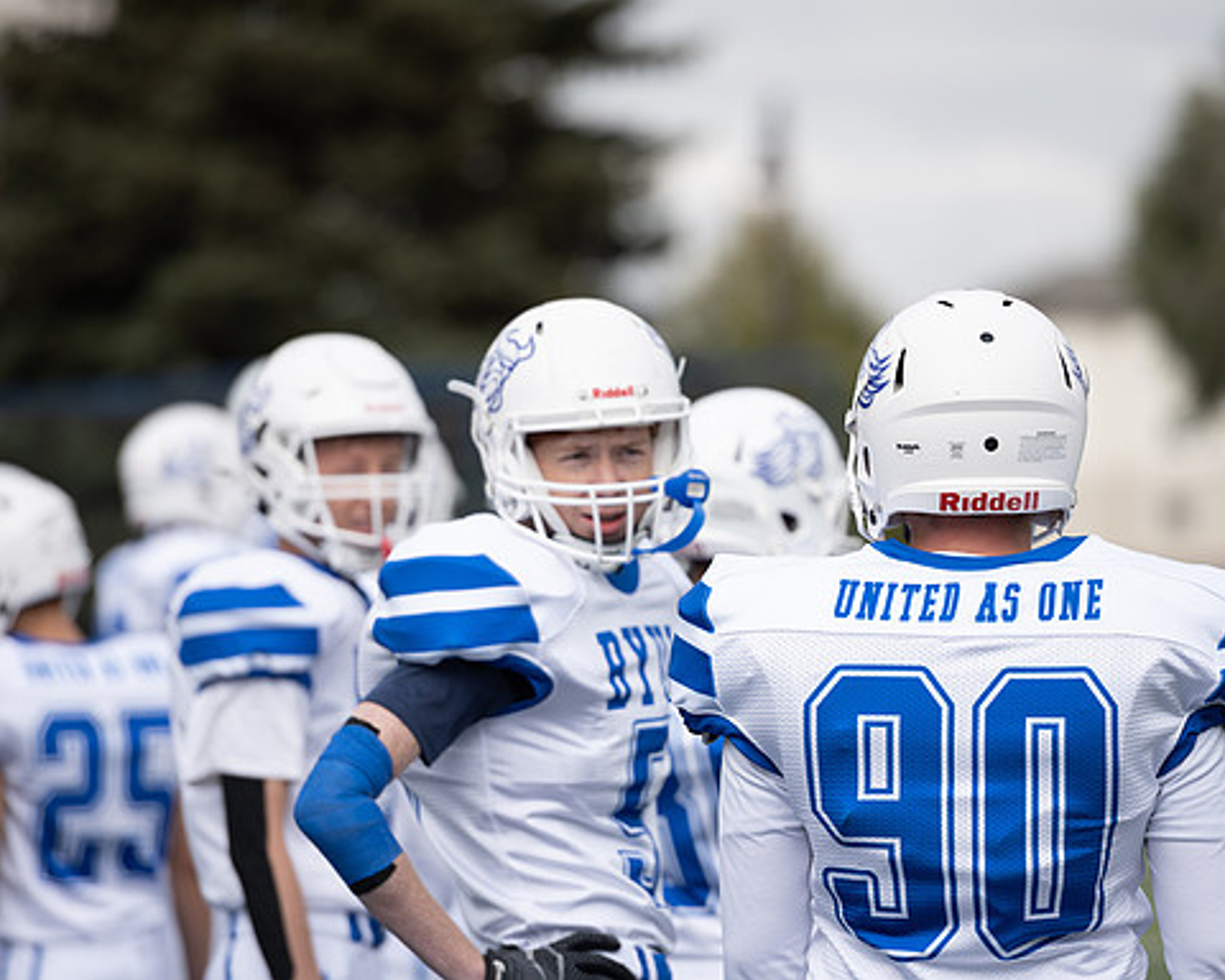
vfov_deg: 6.8
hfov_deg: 8.5
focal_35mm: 227
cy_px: 489
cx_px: 658
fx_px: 8230
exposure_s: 1/1250
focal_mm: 200
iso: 125
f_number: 2.8
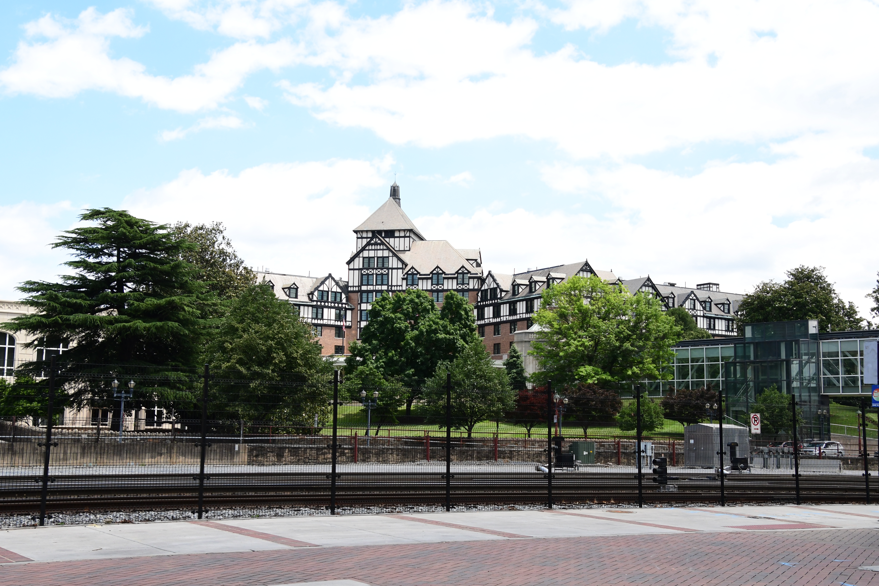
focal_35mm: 46
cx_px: 440
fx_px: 1135
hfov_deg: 42.3
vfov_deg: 28.9
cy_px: 293
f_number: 8
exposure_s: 1/1000
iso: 640
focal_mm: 31
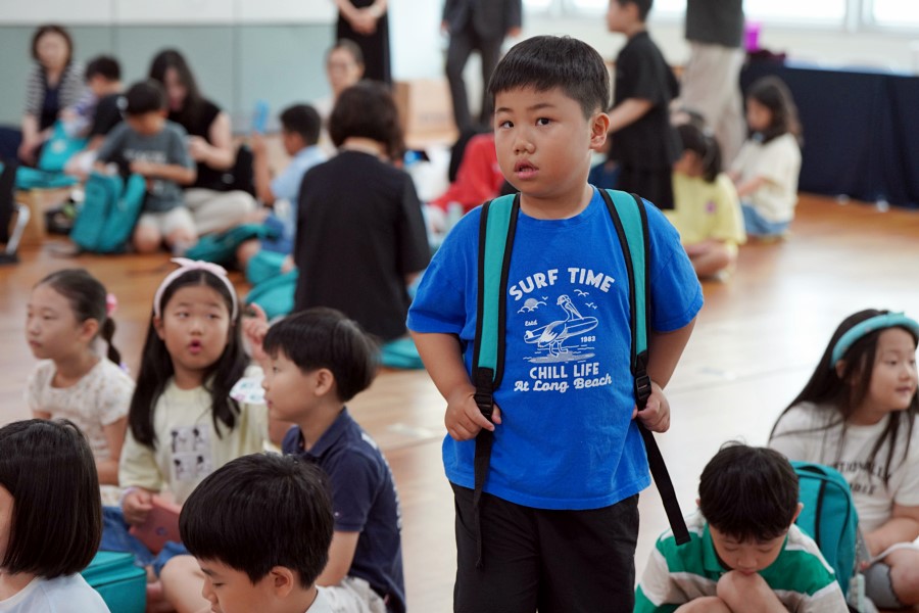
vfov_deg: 15.5
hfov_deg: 23.1
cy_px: 306
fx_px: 2246
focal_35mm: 88
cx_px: 460
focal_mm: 88
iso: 1600
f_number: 4
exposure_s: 1/160
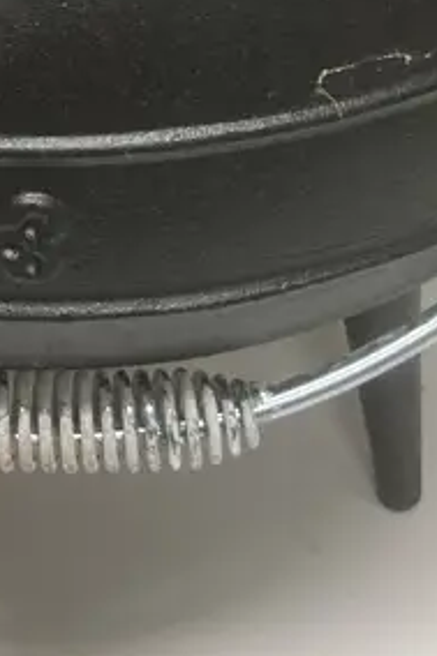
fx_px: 1914
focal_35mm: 105
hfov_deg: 12.9
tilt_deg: -28.6
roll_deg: +0.0
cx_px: 69
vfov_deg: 18.5
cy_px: -109
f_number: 1.8
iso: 100
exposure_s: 1/50
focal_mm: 3.99
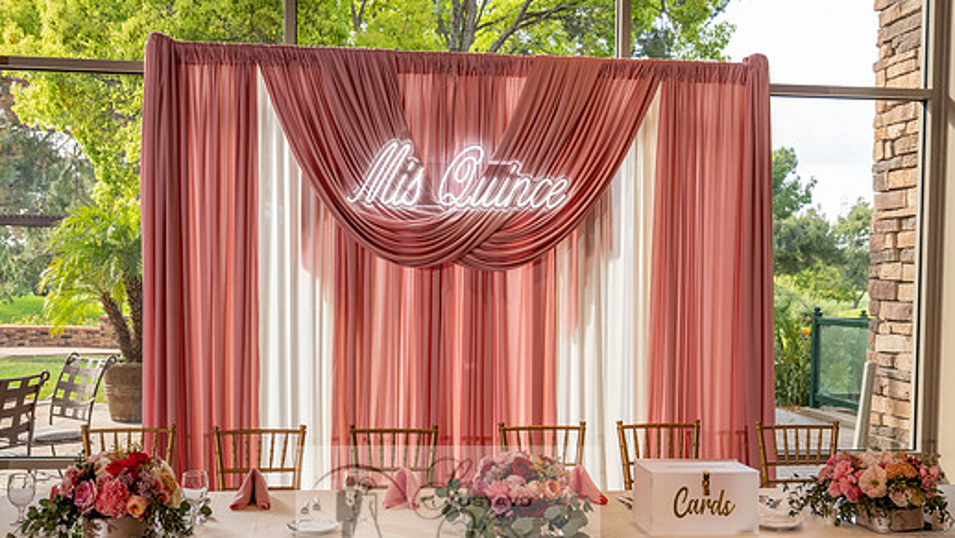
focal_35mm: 40
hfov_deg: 50.4
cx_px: 447
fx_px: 1013
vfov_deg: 29.7
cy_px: 315
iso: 640
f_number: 5
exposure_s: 1/200
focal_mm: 34
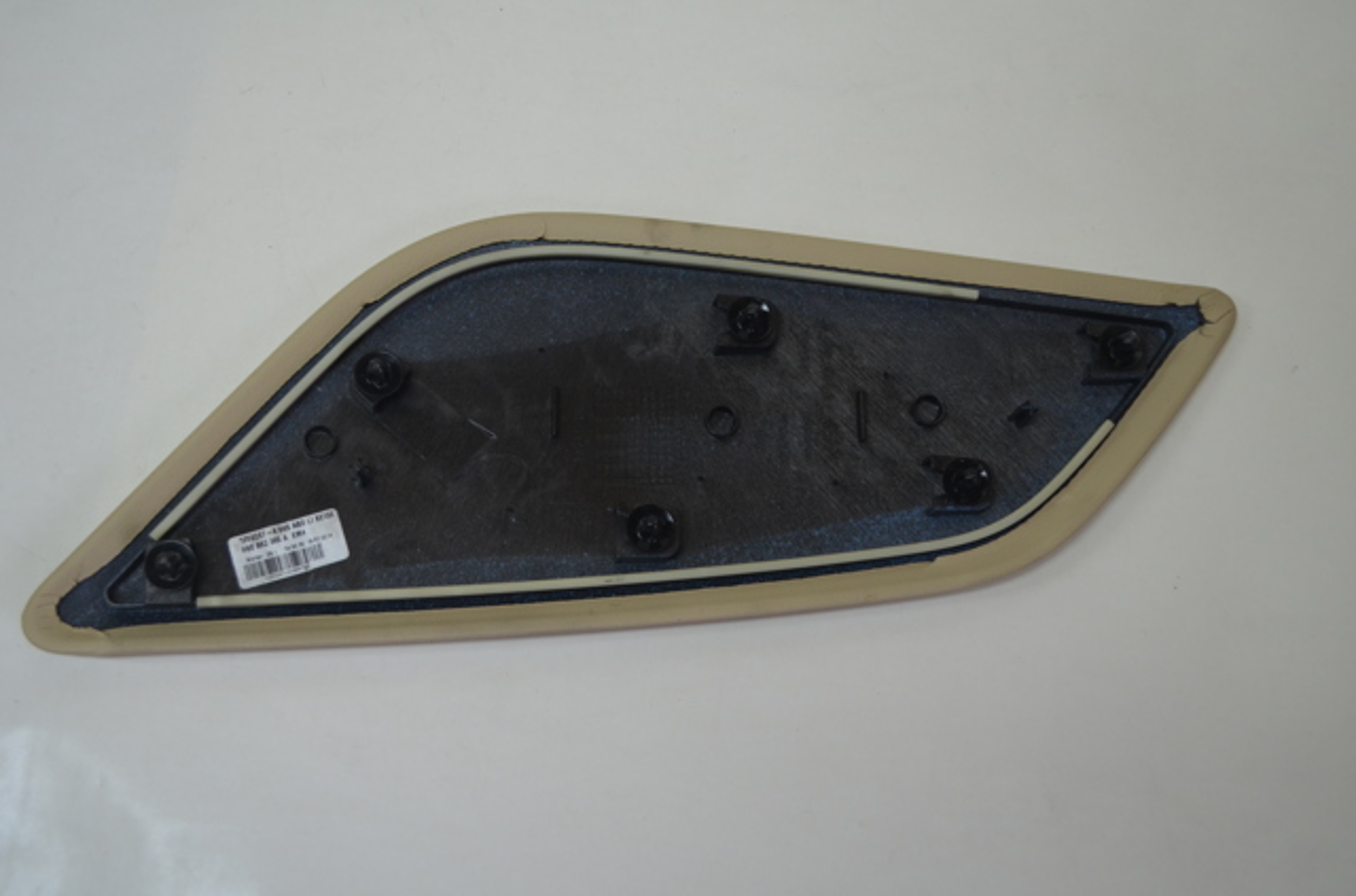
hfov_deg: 46.5
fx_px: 1578
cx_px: 678
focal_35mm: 42
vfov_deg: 31.7
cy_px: 448
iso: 640
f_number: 4.5
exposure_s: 1/60
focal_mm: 28
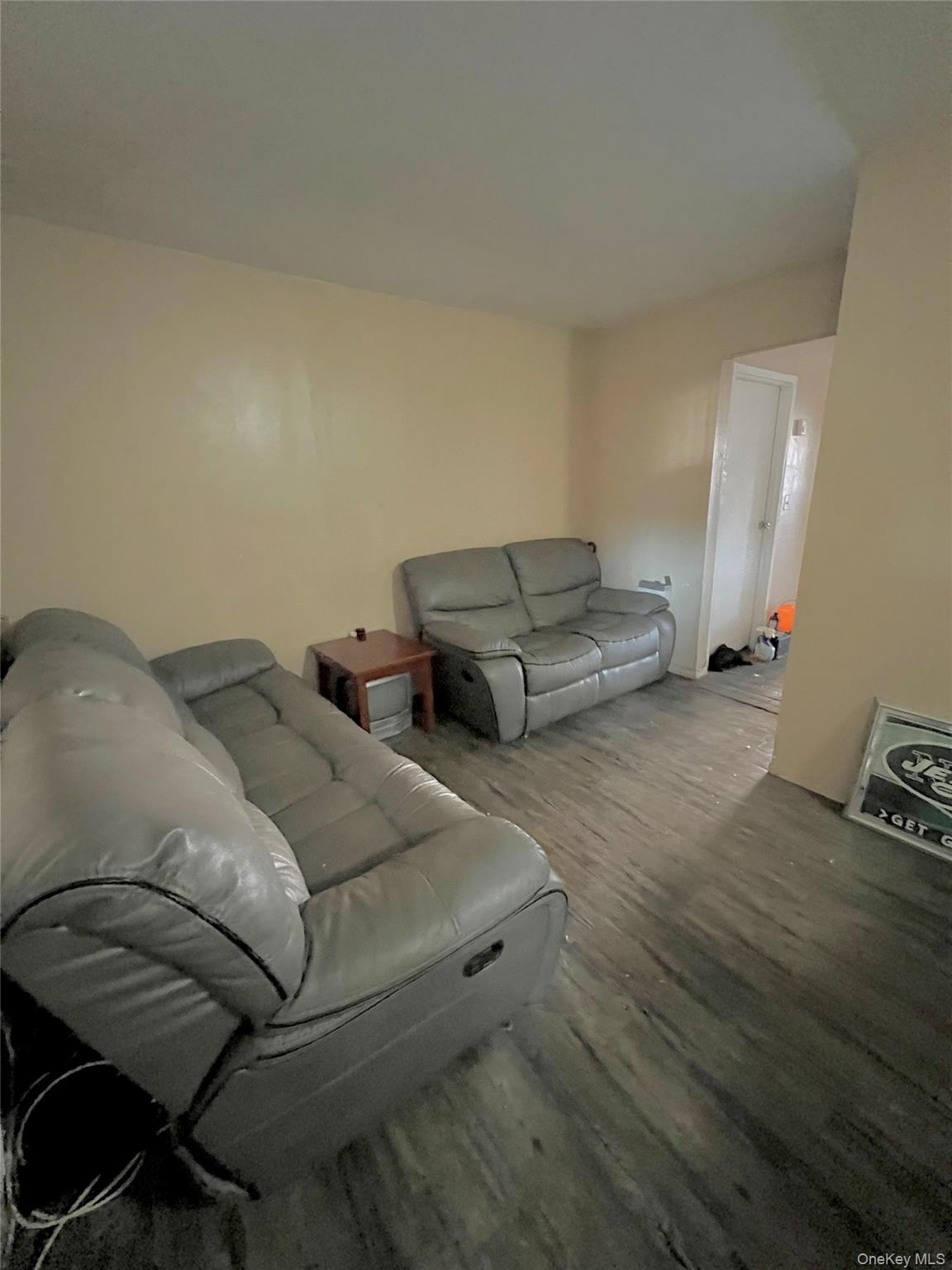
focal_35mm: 13
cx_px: 476
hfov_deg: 89.9
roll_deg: +0.7
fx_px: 477
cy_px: 635
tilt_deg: -14.6
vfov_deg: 106.2
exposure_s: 1/30
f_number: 1.8
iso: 1600
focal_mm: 1.57
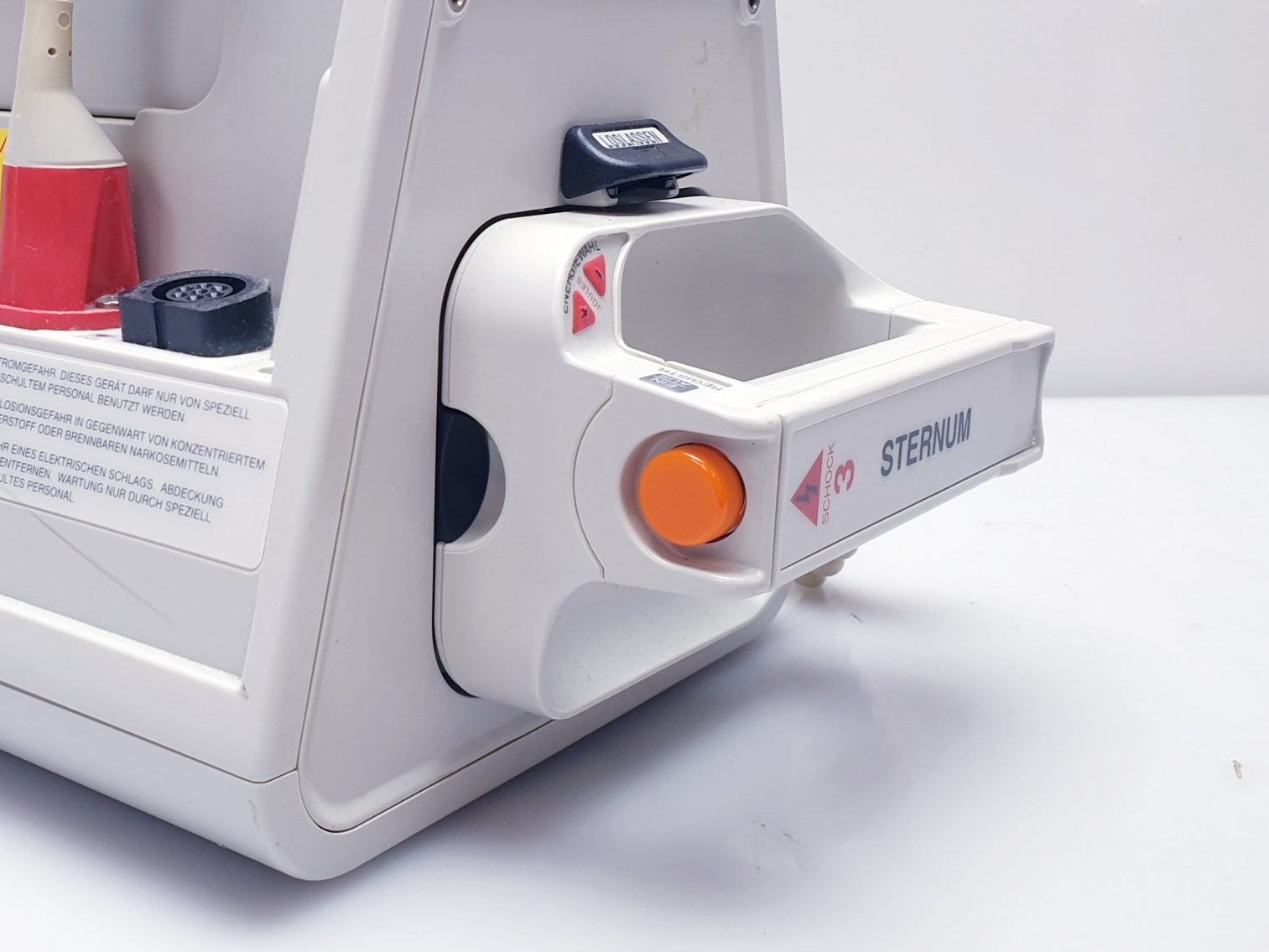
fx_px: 1613
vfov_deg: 32.6
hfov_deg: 41.4
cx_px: 282
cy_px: 327
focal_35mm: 44
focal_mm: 4.3
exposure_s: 1/50
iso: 64
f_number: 2.4
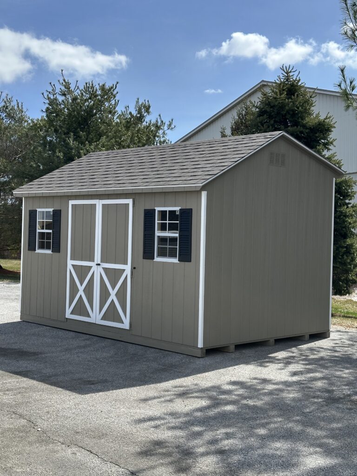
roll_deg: +1.1
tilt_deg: +1.3
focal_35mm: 48
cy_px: 238
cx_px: 178
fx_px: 660
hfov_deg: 30.3
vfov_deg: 39.7
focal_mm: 6.86
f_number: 1.78
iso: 64
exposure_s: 1/3731
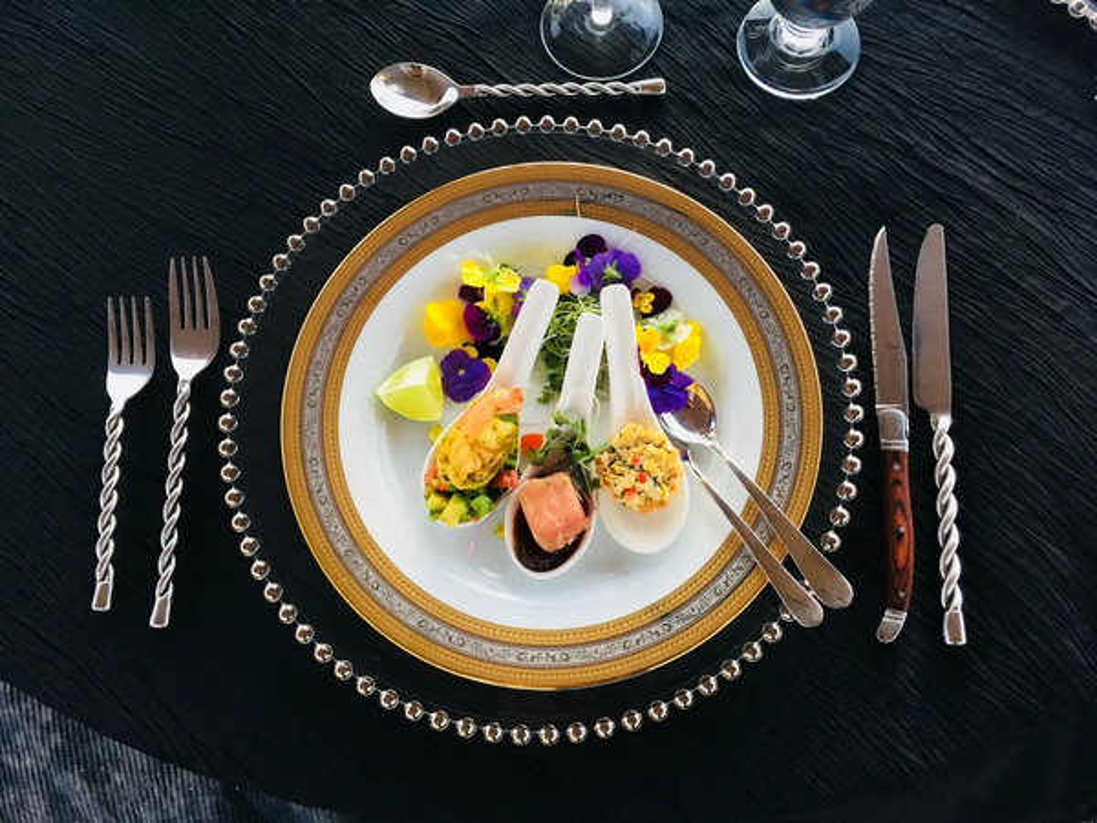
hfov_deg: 61.7
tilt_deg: -74.2
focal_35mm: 29
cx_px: 548
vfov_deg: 48.2
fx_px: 919
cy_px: 412
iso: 100
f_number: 2.2
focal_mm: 4.15
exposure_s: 1/30
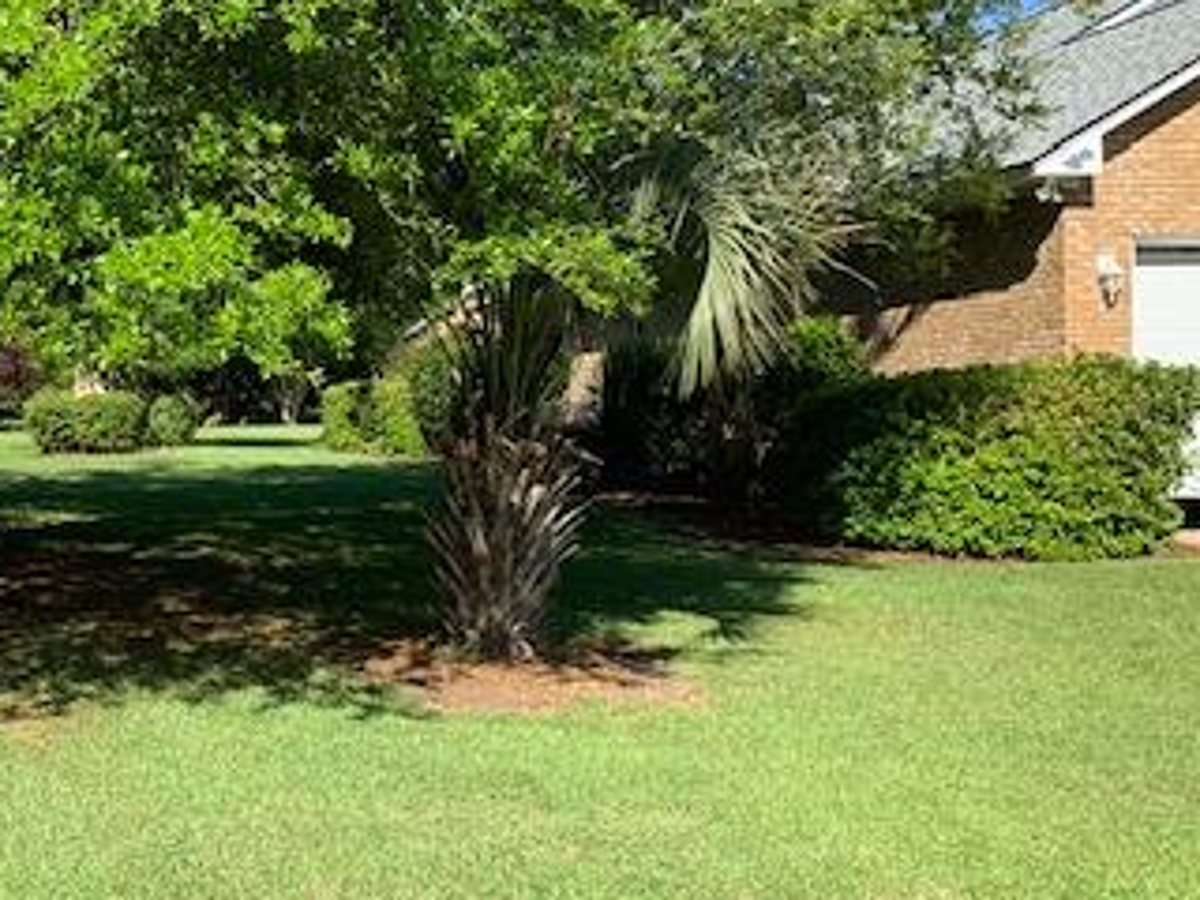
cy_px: 442
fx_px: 1803
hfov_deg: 34.8
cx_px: 124
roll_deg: +0.5
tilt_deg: +0.1
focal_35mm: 52
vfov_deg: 28.0
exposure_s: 1/1021
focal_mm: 4.25
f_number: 1.8
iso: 25
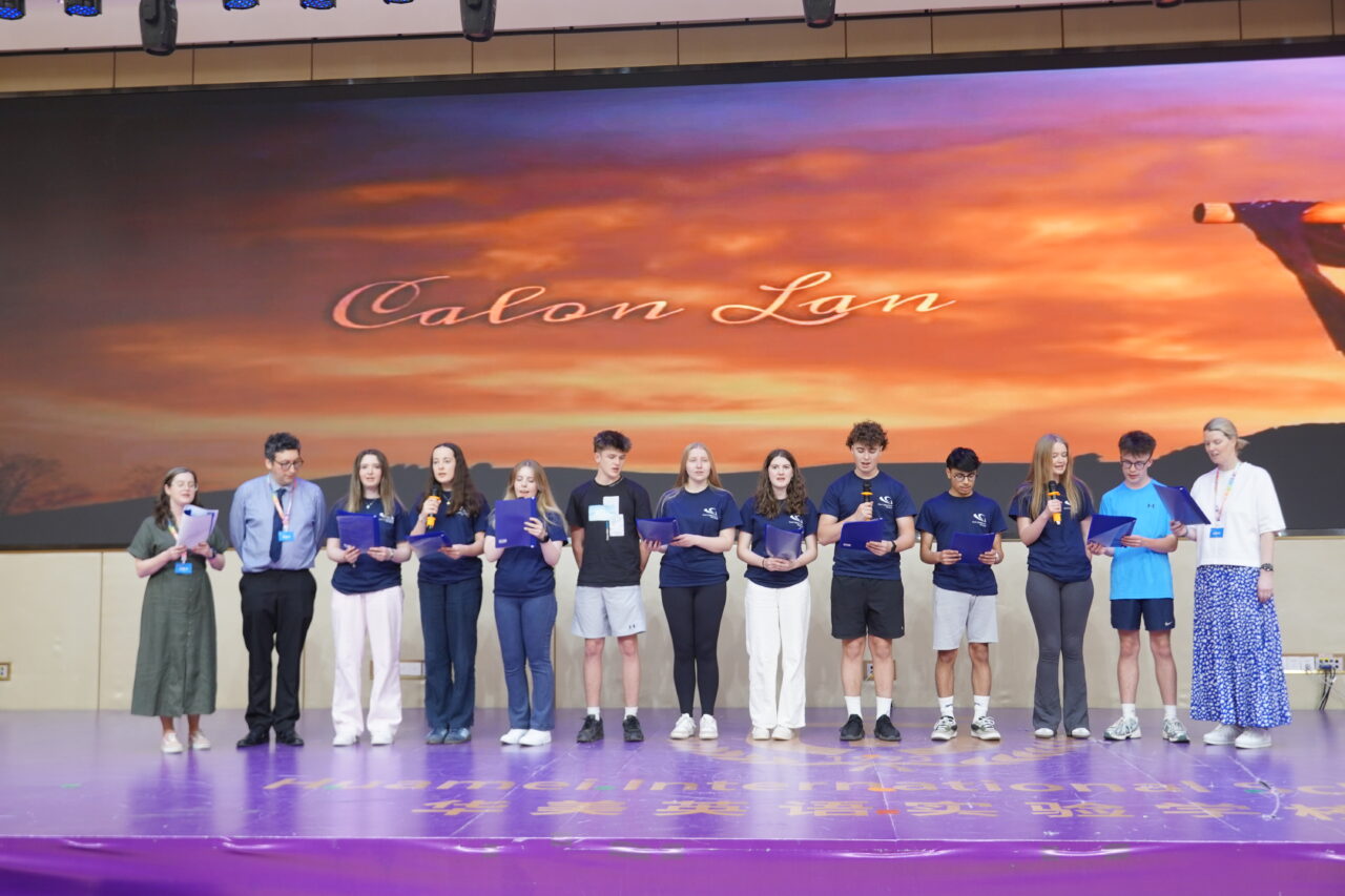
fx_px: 1457
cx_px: 672
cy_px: 448
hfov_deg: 49.6
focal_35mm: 39
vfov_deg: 34.2
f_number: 5
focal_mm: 26
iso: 320
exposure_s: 1/40
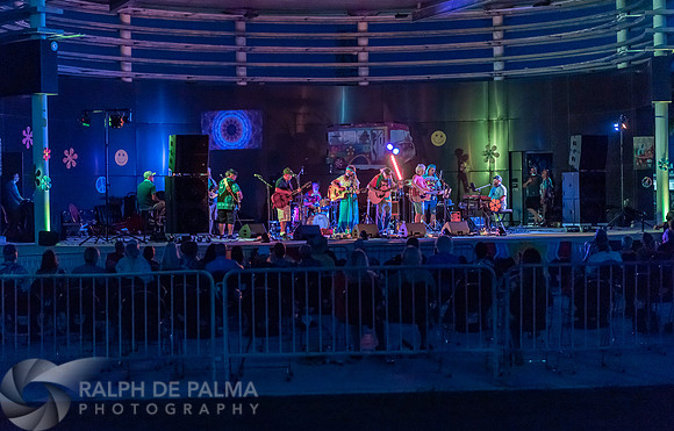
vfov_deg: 16.7
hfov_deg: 25.9
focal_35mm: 79
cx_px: 320
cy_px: 217
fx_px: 1465
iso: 2500
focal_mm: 70
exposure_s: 1/160
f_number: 2.8
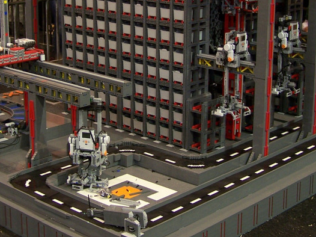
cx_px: 136
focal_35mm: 74
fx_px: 675
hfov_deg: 26.3
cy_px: 75
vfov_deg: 19.8
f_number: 2.8
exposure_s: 1/2
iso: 80
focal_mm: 6.3
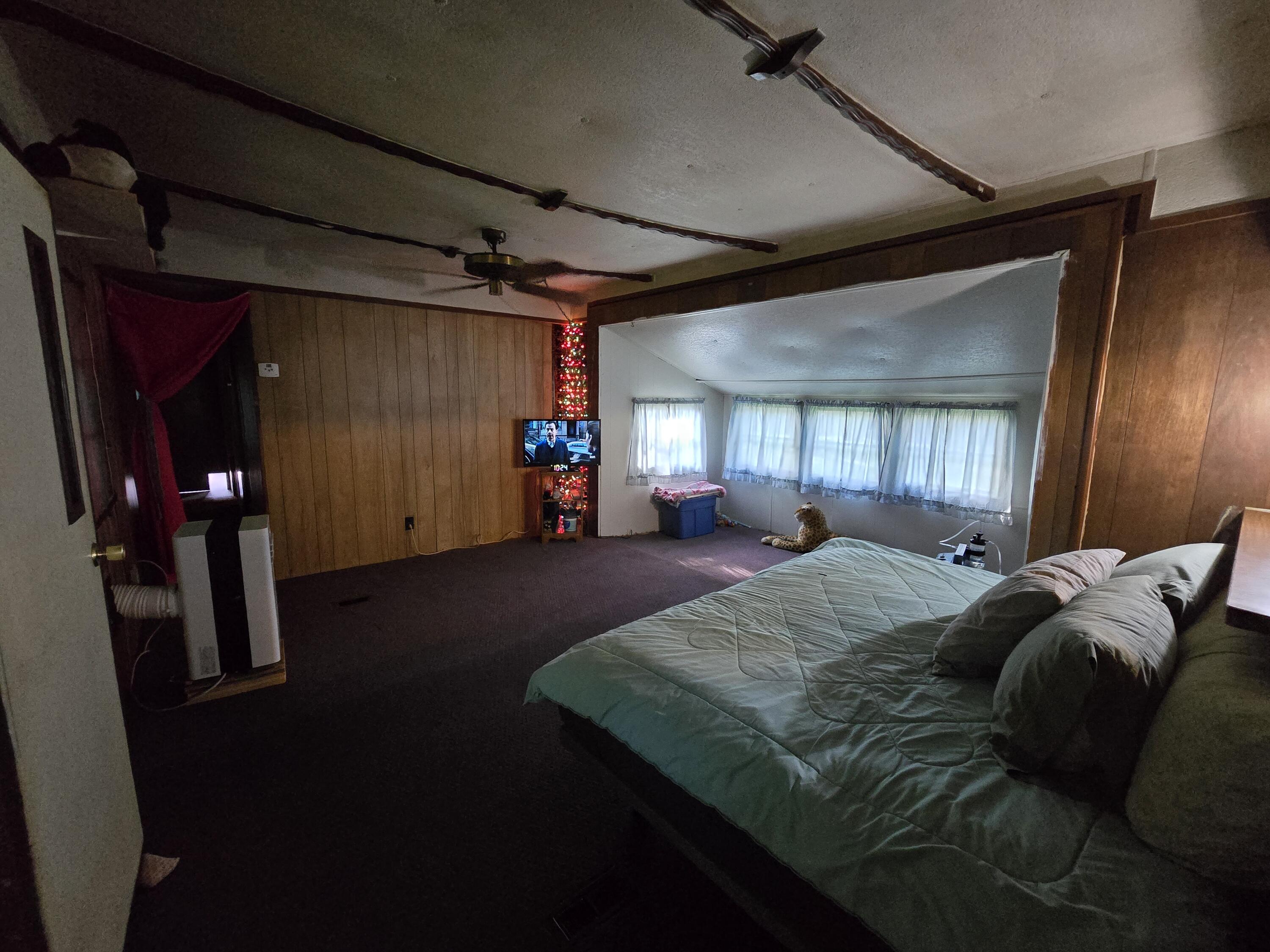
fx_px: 477
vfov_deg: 89.9
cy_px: 476
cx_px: 635
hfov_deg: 106.2
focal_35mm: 13
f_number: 2.2
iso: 1600
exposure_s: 1/60
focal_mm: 2.2
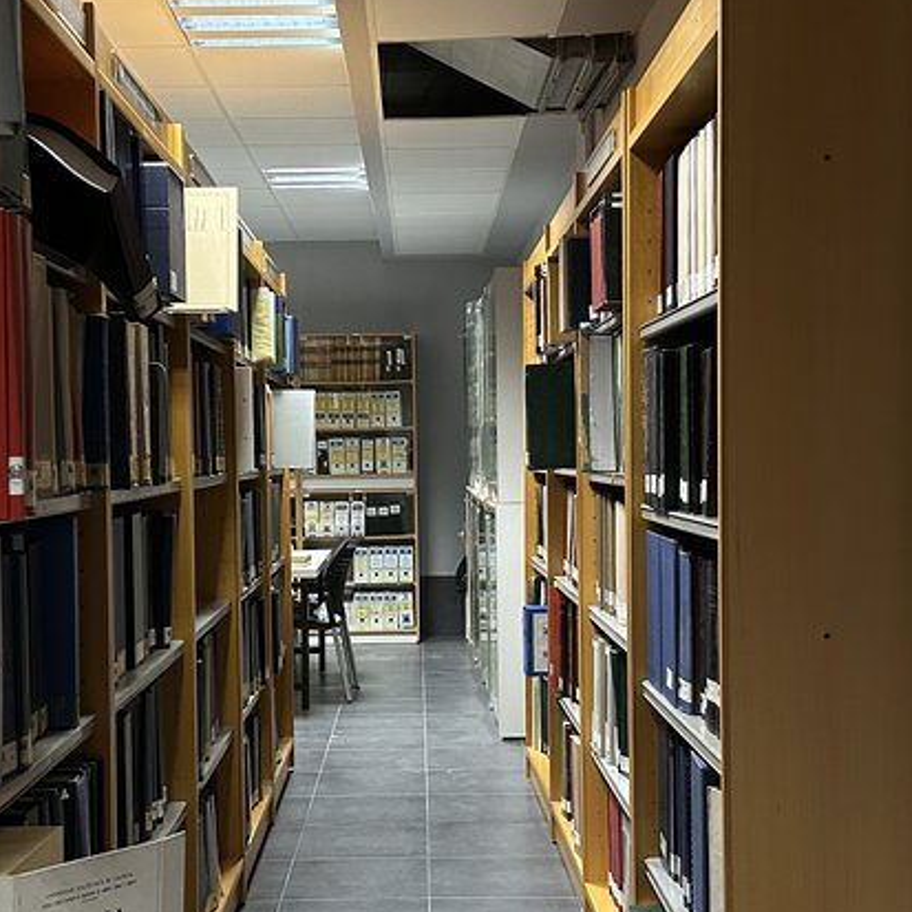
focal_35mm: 37
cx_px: 420
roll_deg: +0.8
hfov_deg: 44.9
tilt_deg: -1.1
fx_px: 1103
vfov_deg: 44.9
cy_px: 495
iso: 320
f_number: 1.78
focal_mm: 6.86
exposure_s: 1/50
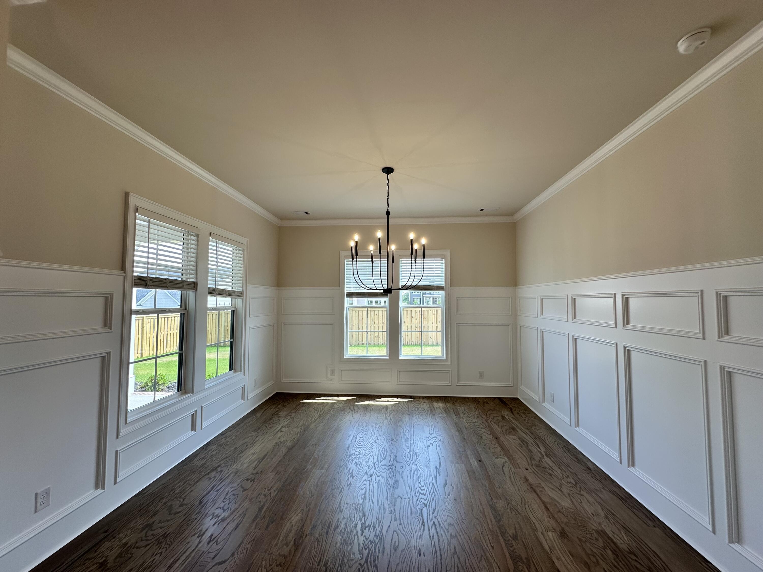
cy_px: 286
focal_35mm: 14
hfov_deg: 102.1
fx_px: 309
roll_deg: -0.4
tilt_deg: +3.1
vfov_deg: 85.7
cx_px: 382
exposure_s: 1/120
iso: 40
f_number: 2.2
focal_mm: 2.22
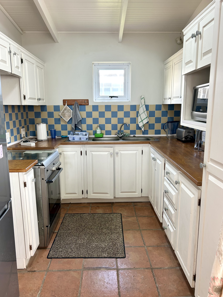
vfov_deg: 67.3
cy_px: 148
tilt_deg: -10.9
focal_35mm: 26
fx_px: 223
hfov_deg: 53.1
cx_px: 112
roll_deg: +0.2
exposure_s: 1/100
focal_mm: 5.7
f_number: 1.5
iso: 80
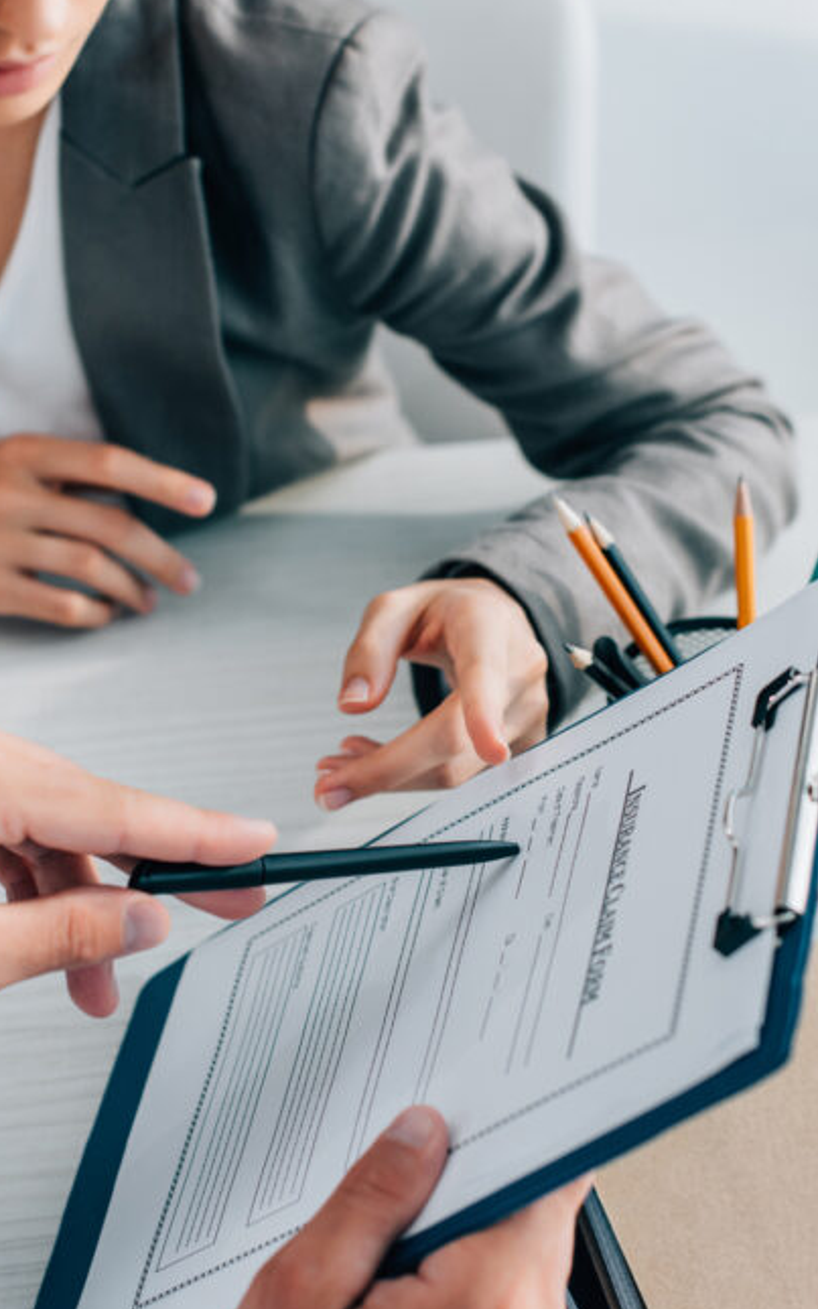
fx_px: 2890
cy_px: 651
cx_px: 412
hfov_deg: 16.1
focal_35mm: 81
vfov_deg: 25.5
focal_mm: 50
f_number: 3.5
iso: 160
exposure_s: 1/200
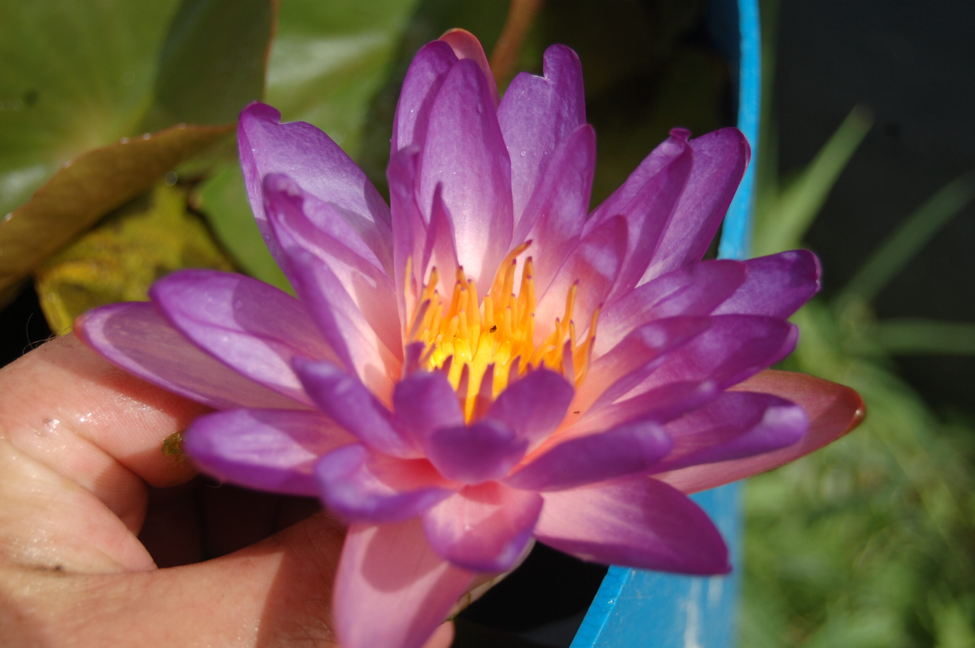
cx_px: 488
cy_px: 324
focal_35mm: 69
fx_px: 1867
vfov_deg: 19.7
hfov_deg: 29.3
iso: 200
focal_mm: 46
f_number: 5.3
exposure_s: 1/800
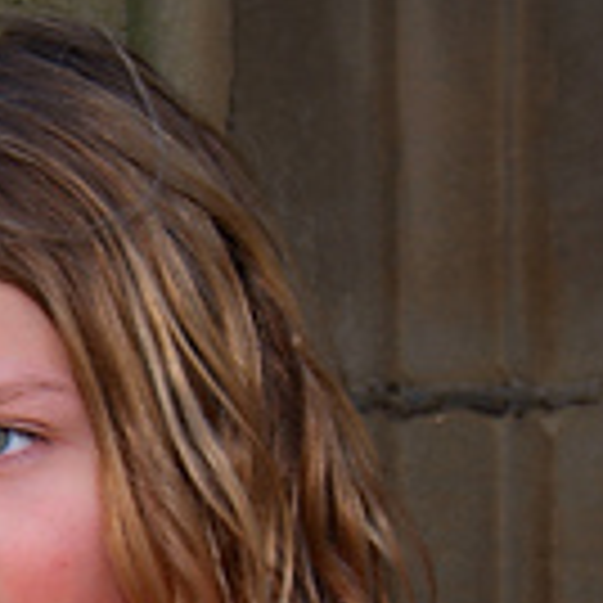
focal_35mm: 378
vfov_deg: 4.6
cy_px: 1215
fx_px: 7450
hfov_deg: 4.6
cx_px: 261
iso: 100
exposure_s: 1/60
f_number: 5.6
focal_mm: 62
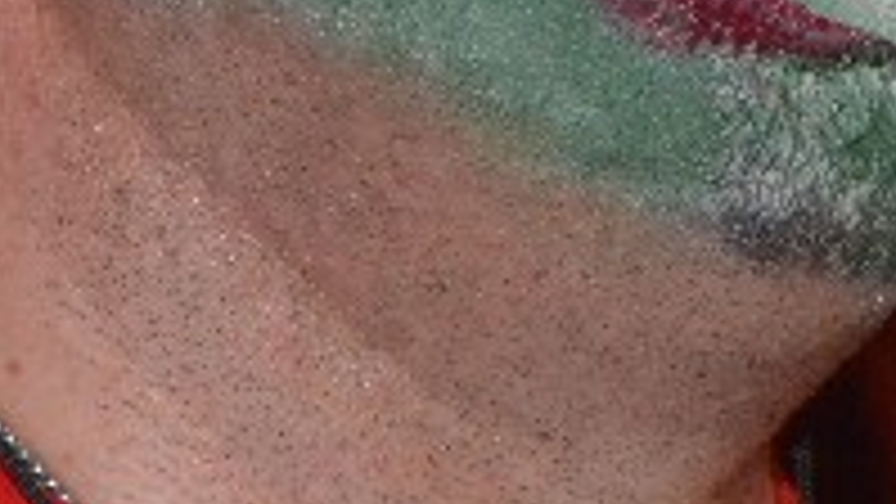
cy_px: -450
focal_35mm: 645
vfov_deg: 1.9
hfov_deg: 3.3
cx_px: 387
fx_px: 15326
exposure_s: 1/60
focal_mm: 80
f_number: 5.3
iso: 3200
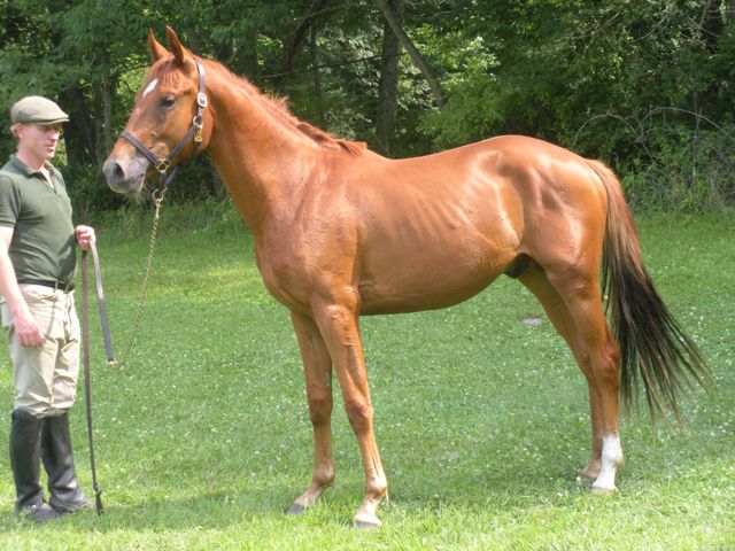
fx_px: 1720
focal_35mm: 81
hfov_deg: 24.1
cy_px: 276
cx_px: 368
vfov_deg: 18.2
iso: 119
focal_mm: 14.2
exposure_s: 1/114
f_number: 4.8
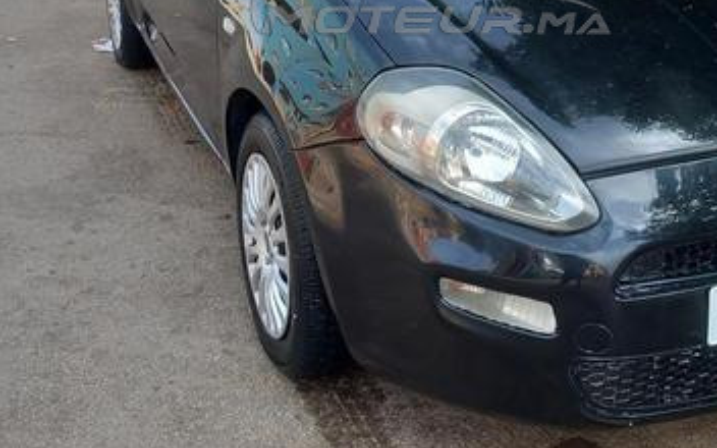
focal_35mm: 53
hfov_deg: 38.0
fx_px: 1036
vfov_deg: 23.3
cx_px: 430
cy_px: -7
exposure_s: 1/100
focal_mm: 4
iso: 25
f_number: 1.8
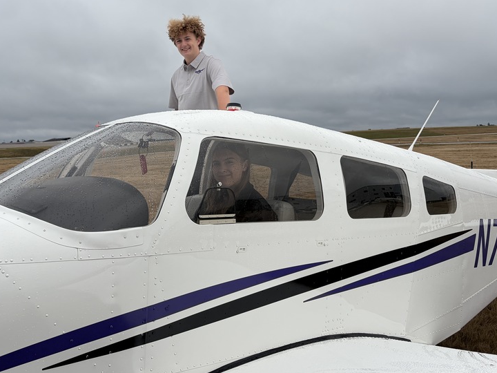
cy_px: 136
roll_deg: +2.9
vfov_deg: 38.4
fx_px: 531
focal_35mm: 37
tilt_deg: +1.6
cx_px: 213
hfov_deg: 50.0
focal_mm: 5.96
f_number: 1.6
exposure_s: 1/4950
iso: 64
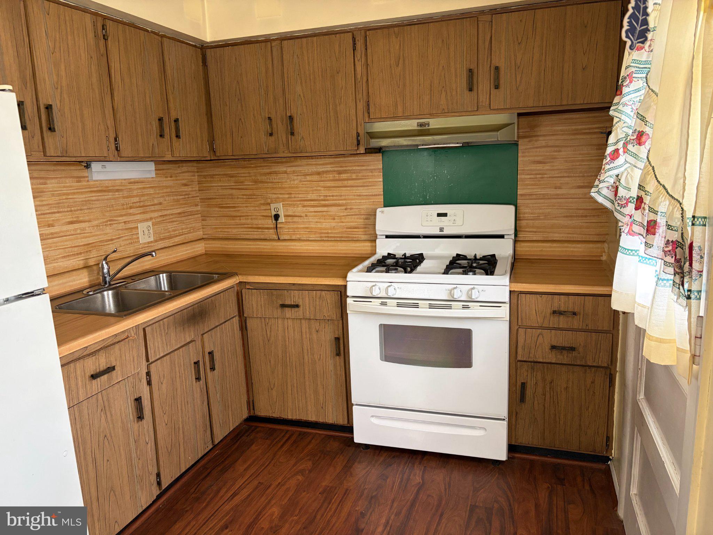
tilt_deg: -11.2
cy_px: 268
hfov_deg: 67.3
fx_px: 536
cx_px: 356
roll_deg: +1.8
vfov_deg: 53.1
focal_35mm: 26
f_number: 1.6
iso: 200
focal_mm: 5.96
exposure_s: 1/60
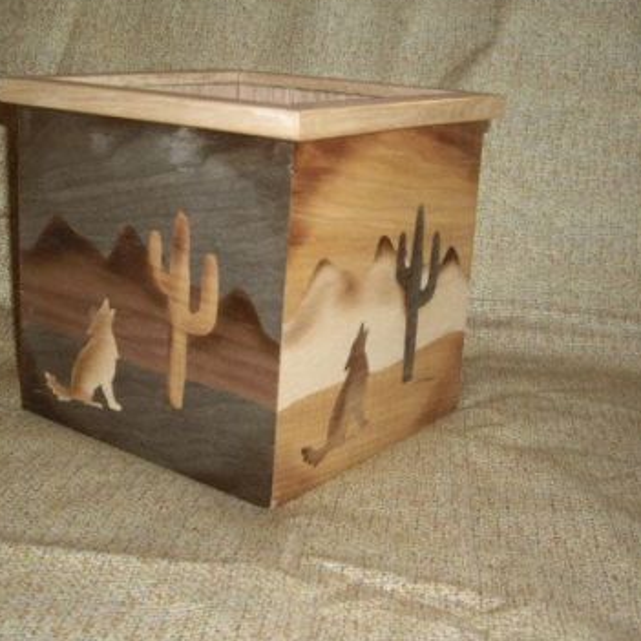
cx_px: 277
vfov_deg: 33.4
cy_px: 309
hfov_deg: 33.3
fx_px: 1068
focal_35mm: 51
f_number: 2.8
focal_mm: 7.9
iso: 200
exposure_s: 1/40
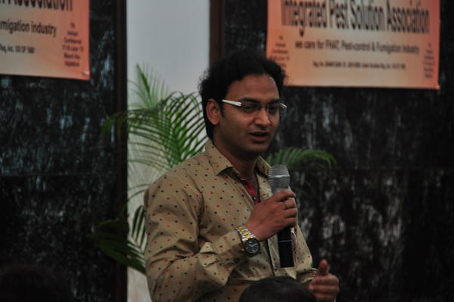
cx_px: 227
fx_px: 3213
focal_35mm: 255
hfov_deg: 8.1
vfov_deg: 5.4
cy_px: 151
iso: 800
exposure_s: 1/40
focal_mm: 170
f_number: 5.6
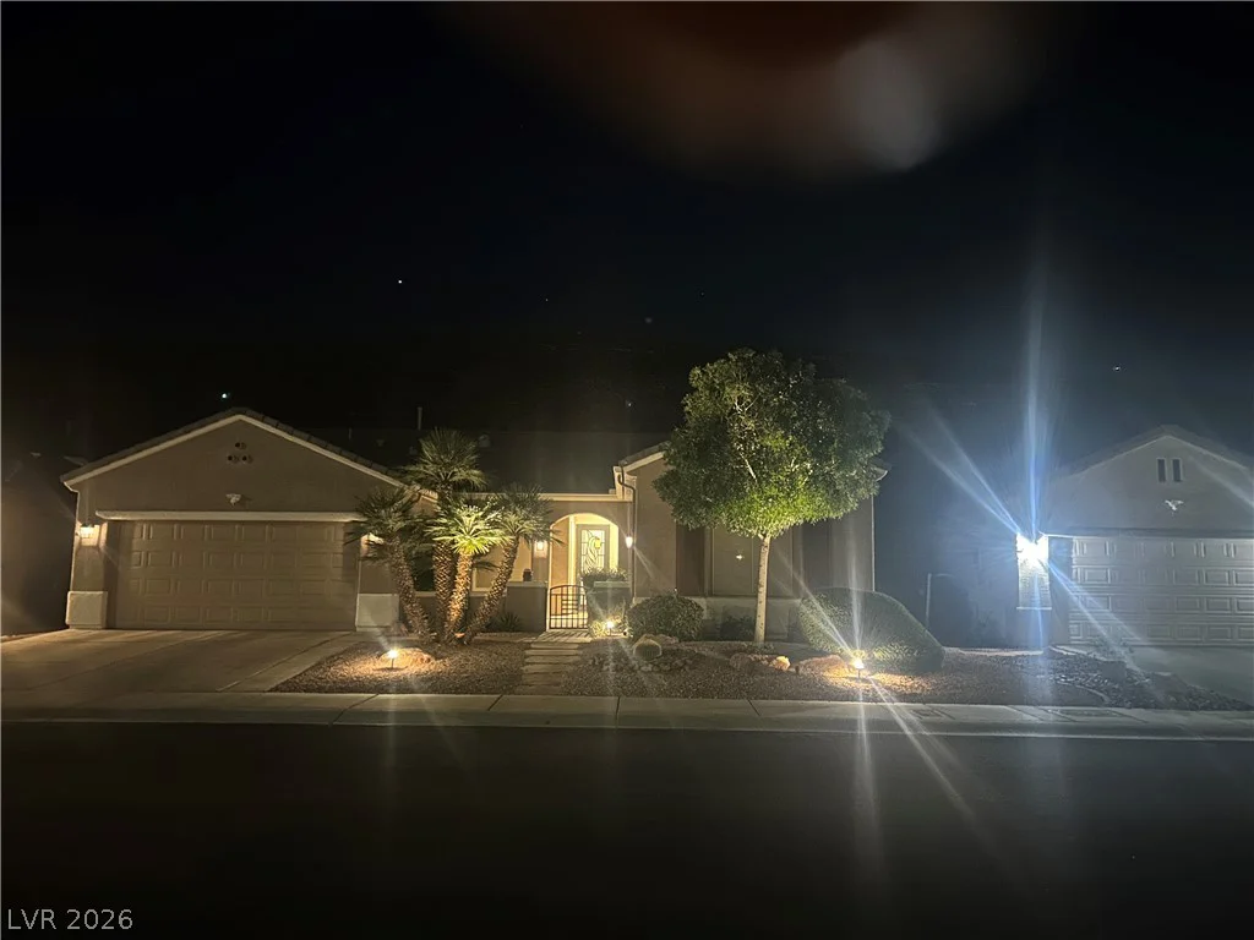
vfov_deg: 53.1
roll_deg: +0.1
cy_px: 470
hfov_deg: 67.3
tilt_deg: +6.1
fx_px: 942
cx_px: 627
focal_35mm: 26
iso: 640
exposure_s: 1/9
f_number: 1.5
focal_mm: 5.7
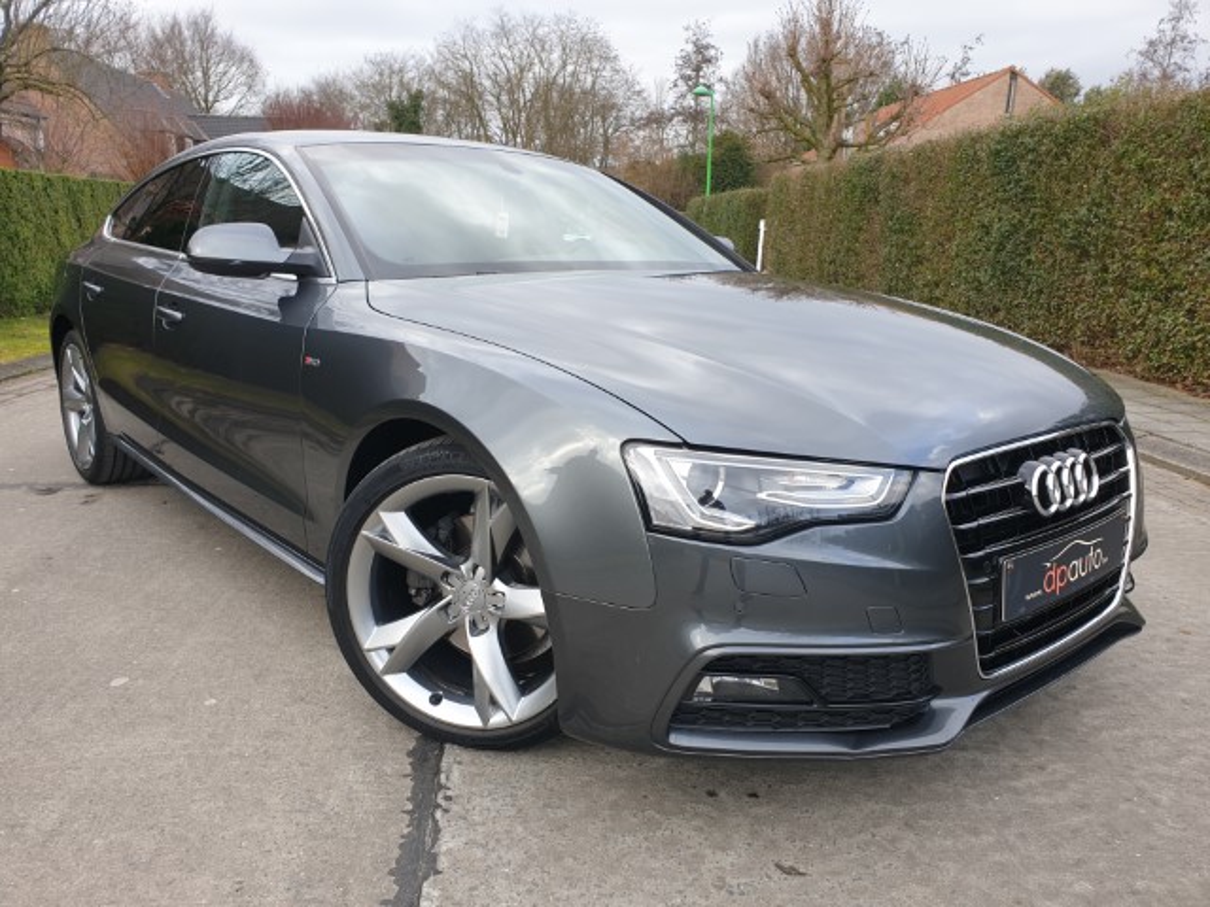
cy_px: 454
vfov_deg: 53.1
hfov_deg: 67.3
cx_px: 605
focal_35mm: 26
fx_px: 909
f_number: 2.4
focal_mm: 4.3
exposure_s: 1/147
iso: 50
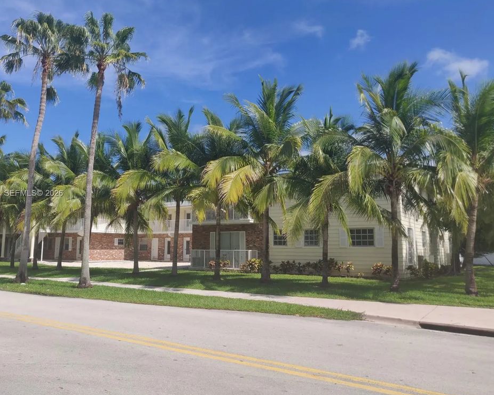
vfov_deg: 53.2
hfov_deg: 64.0
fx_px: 395
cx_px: 230
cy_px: 194
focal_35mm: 27
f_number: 1.7
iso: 100
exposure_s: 1/1738
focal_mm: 4.25
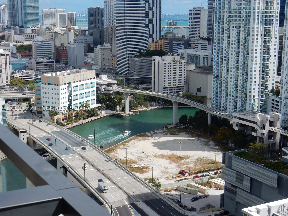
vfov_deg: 24.4
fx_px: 499
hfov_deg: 32.2
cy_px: 108
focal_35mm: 60
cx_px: 144
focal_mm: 10.7
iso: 125
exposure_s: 1/1250
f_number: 4.5
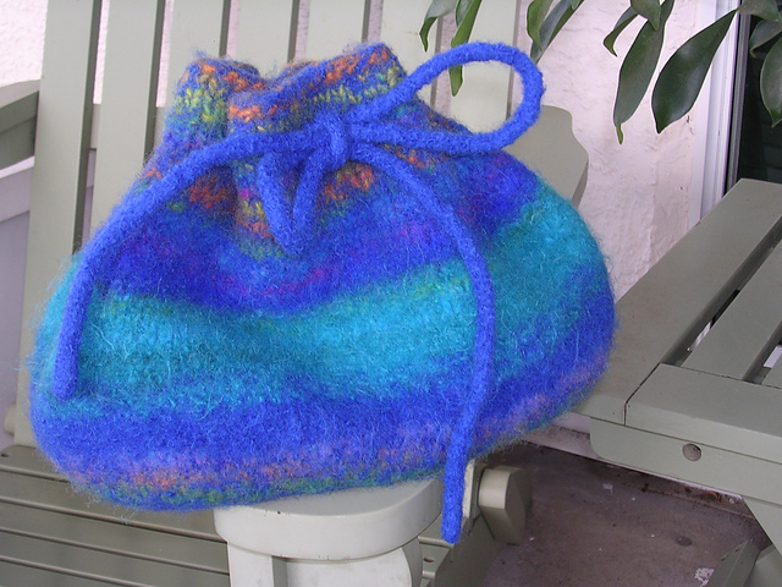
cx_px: 391
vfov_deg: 27.5
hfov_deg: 36.2
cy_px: 294
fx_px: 1197
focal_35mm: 53
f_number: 3.2
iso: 100
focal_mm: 8
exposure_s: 1/30
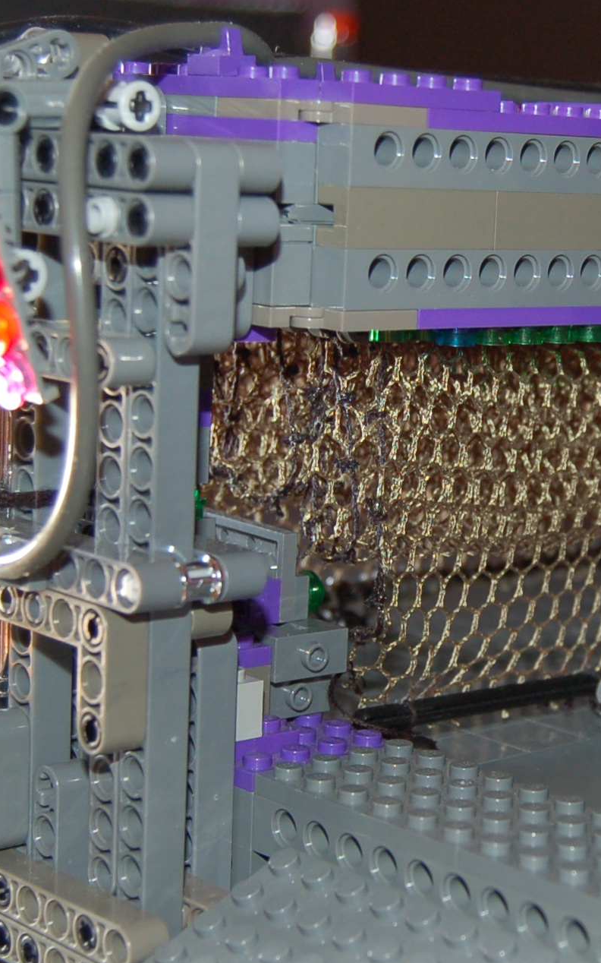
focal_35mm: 87
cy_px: 466
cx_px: 531
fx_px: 2281
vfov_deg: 23.8
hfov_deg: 14.9
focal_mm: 24
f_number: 4
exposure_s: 1/60
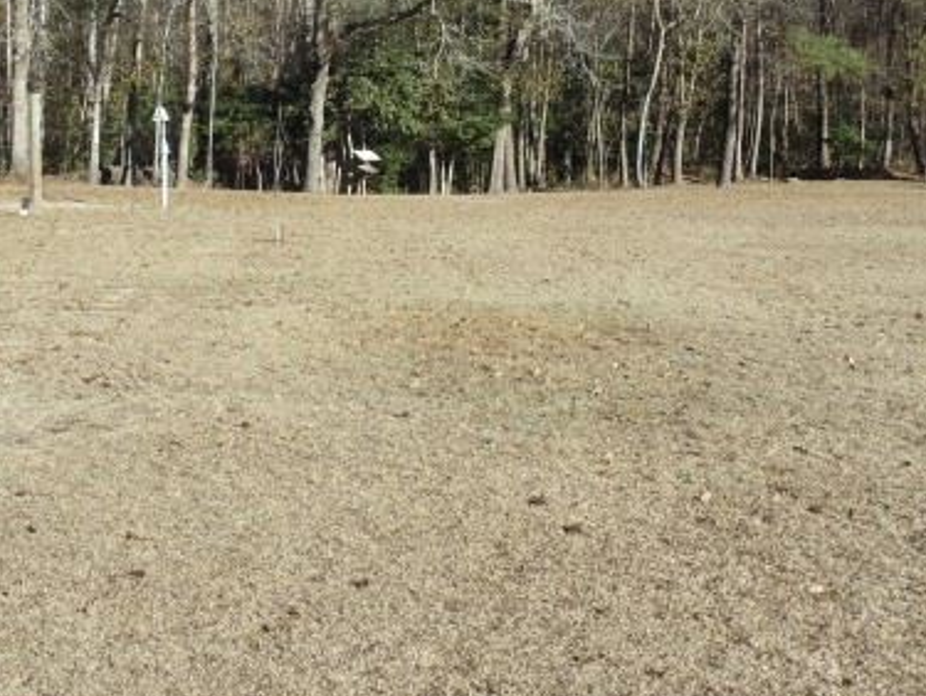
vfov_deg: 19.5
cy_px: 180
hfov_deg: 26.0
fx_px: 2008
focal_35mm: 75
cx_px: 430
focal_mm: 6
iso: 100
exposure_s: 1/200
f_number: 7.1
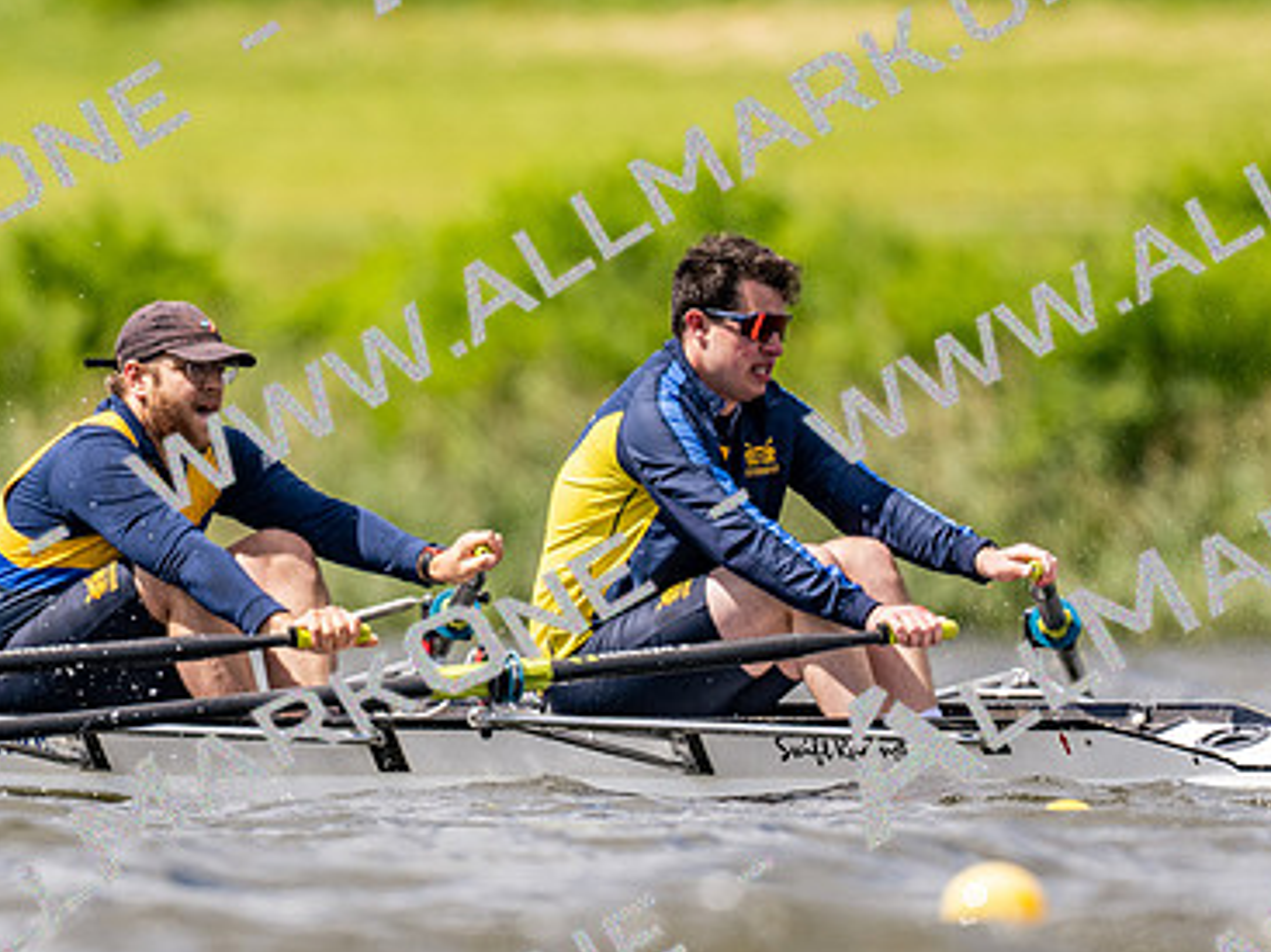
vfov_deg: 1.1
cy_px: 523
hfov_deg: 1.5
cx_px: 551
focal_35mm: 1366
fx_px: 50139
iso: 280
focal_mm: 600
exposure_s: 1/2500
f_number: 4
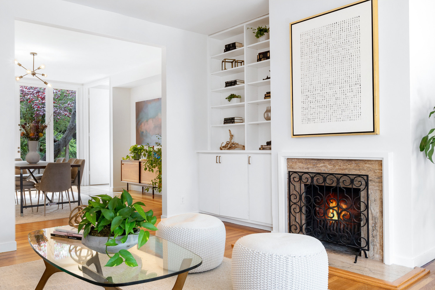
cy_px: 145
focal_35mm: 29
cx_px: 218
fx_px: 350
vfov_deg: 45.0
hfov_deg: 63.7
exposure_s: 1/8
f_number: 9
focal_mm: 19.5
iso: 400
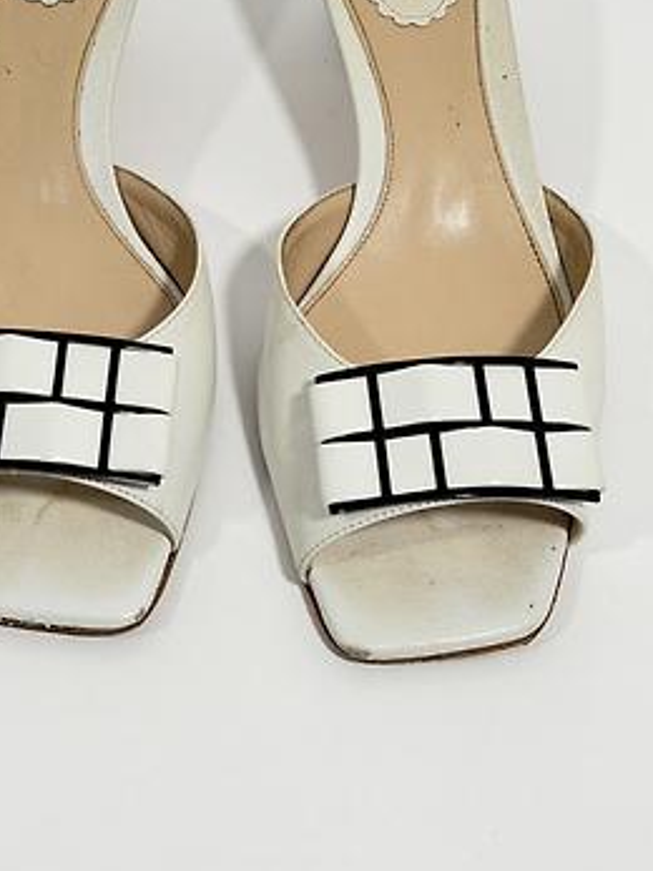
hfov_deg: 17.7
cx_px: 224
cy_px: 213
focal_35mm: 83
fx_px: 2089
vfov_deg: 23.3
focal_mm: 6.76
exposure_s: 1/85
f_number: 1.78
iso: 100
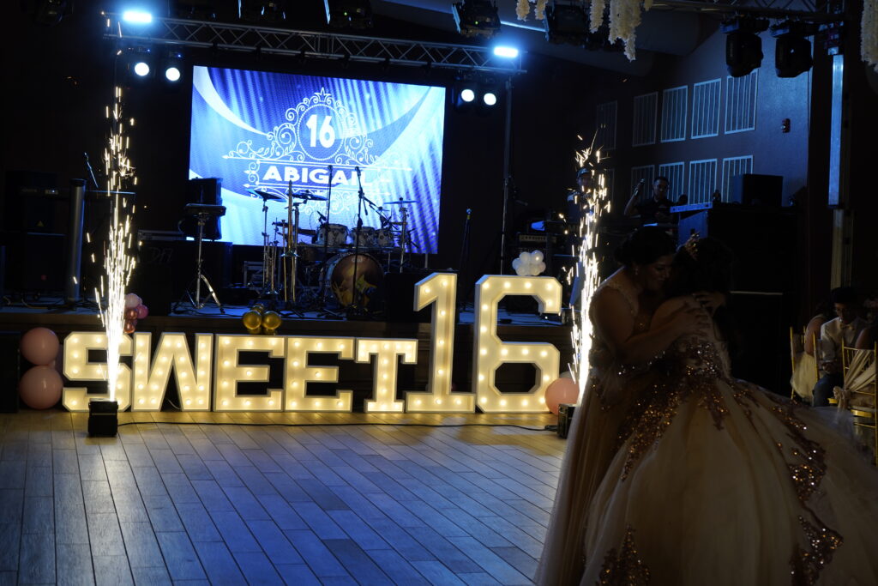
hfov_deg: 38.9
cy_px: 293
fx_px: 1244
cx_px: 439
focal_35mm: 51
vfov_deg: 26.5
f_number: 4.5
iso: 320
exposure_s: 1/60
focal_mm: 51
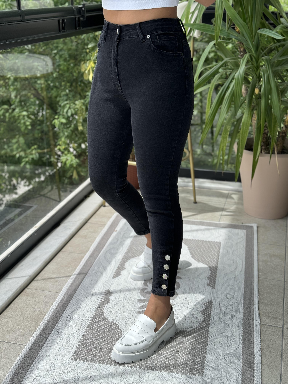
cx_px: 144
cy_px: 192
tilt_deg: -39.3
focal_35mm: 48
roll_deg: +2.0
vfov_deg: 39.7
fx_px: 532
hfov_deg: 30.3
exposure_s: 1/604
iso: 64
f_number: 1.78
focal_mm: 6.76
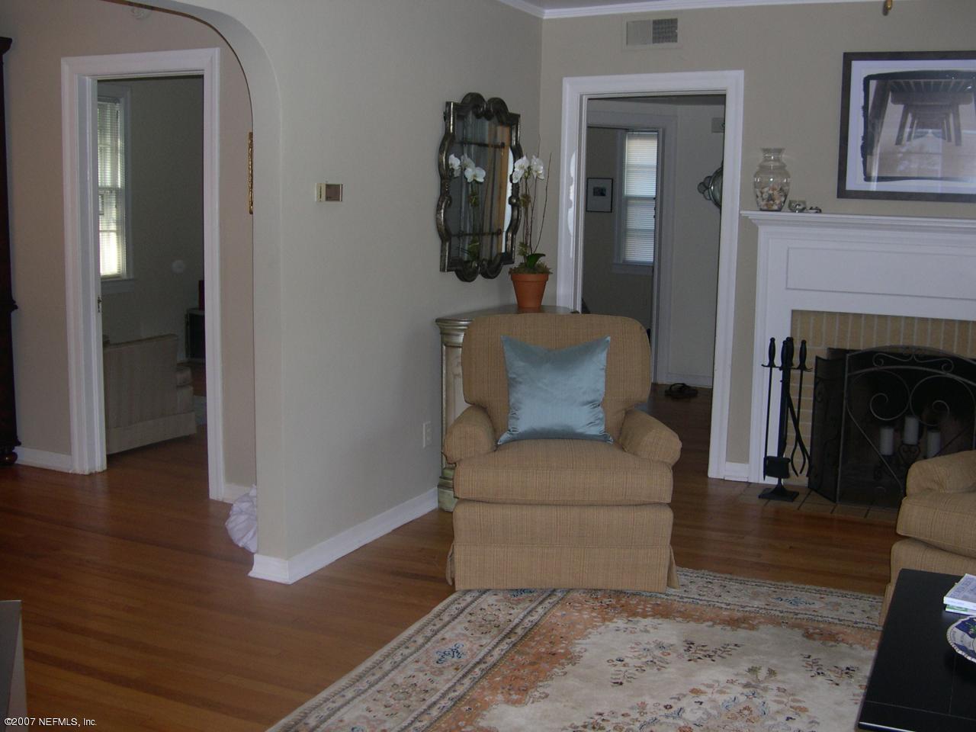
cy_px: 366
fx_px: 1071
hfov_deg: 49.0
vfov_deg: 37.7
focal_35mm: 38
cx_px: 488
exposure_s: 1/60
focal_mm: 8
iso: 186
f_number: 2.8
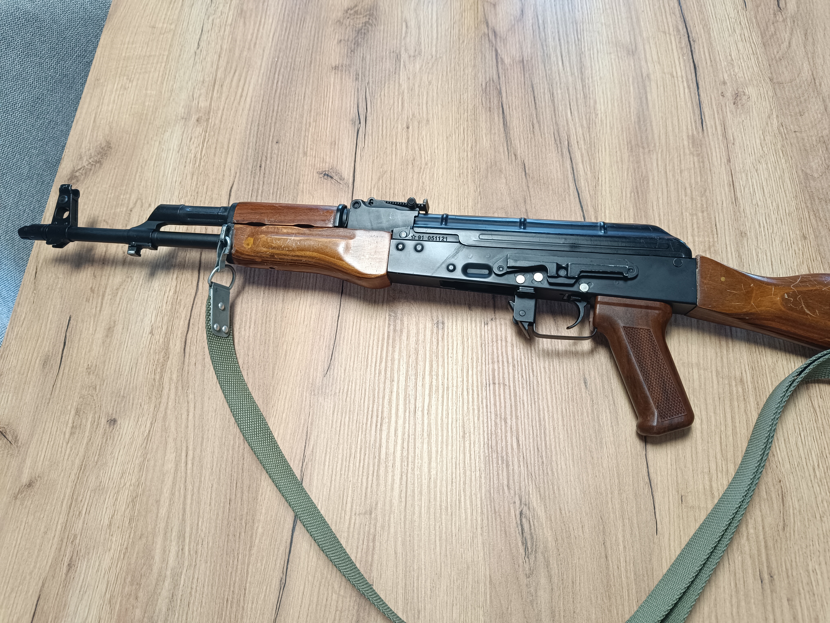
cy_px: 312
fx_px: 575
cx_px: 415
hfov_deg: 71.6
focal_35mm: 24
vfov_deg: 56.8
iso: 479
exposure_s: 1/101
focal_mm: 5.59
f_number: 1.88
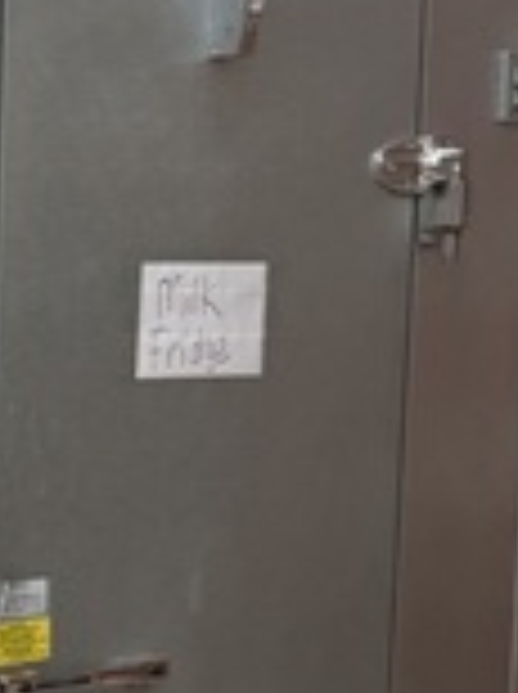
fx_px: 3201
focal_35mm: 160
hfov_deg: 8.4
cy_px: 958
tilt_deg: -11.4
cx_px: -748
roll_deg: +1.3
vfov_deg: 11.9
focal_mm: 6.76
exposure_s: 1/120
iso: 100
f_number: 1.78
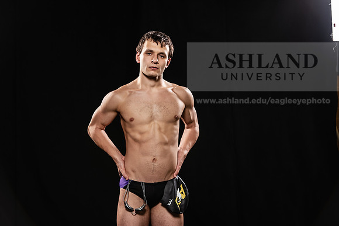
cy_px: 113
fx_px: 1055
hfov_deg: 18.3
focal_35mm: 112
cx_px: 170
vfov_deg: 12.2
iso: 400
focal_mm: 112
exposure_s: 1/200
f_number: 6.3
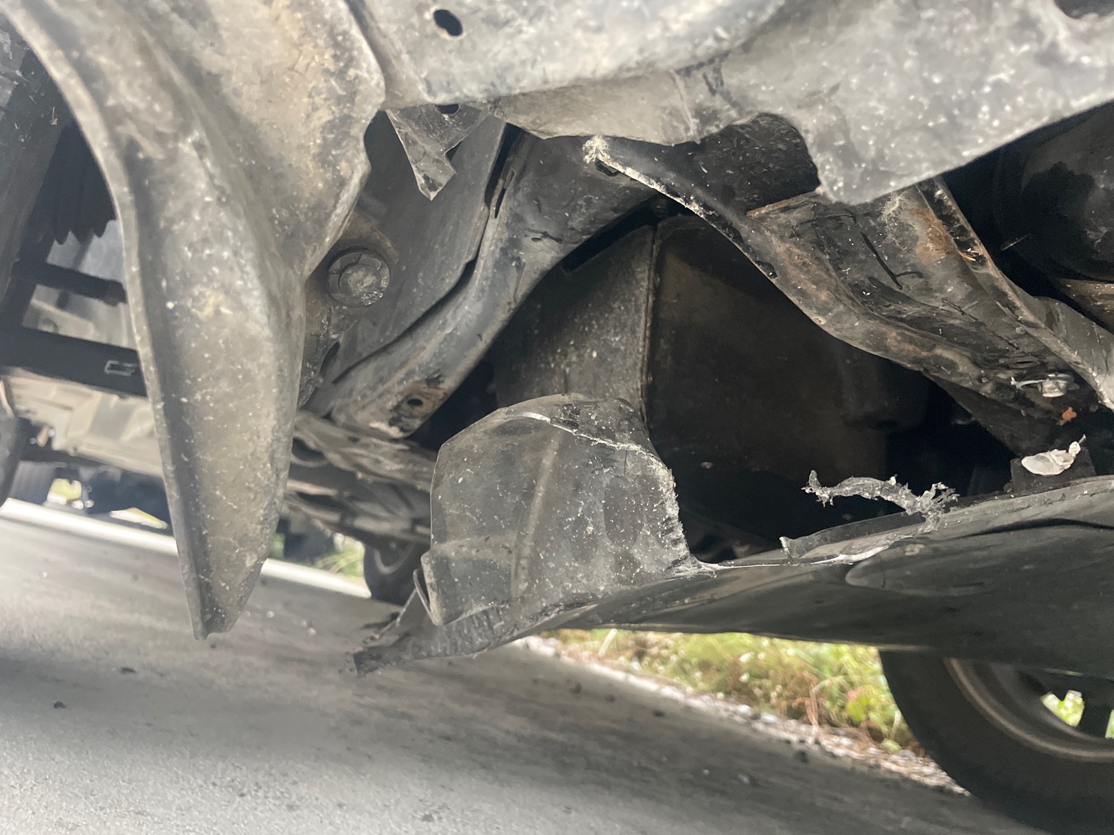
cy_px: 418
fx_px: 837
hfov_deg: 67.3
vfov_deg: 53.1
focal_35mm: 26
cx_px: 557
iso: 500
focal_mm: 4.2
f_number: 1.6
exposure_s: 1/48
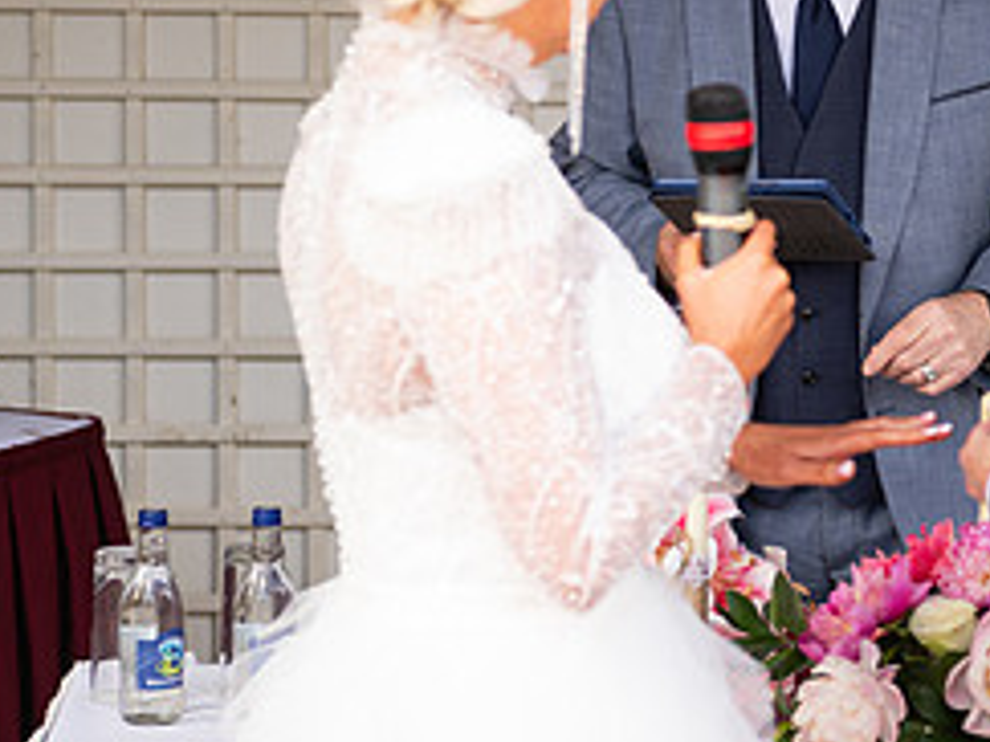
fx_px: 4602
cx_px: 896
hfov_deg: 12.2
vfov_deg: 9.2
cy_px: 194
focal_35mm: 161
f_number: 3.5
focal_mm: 70
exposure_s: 1/160
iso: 100
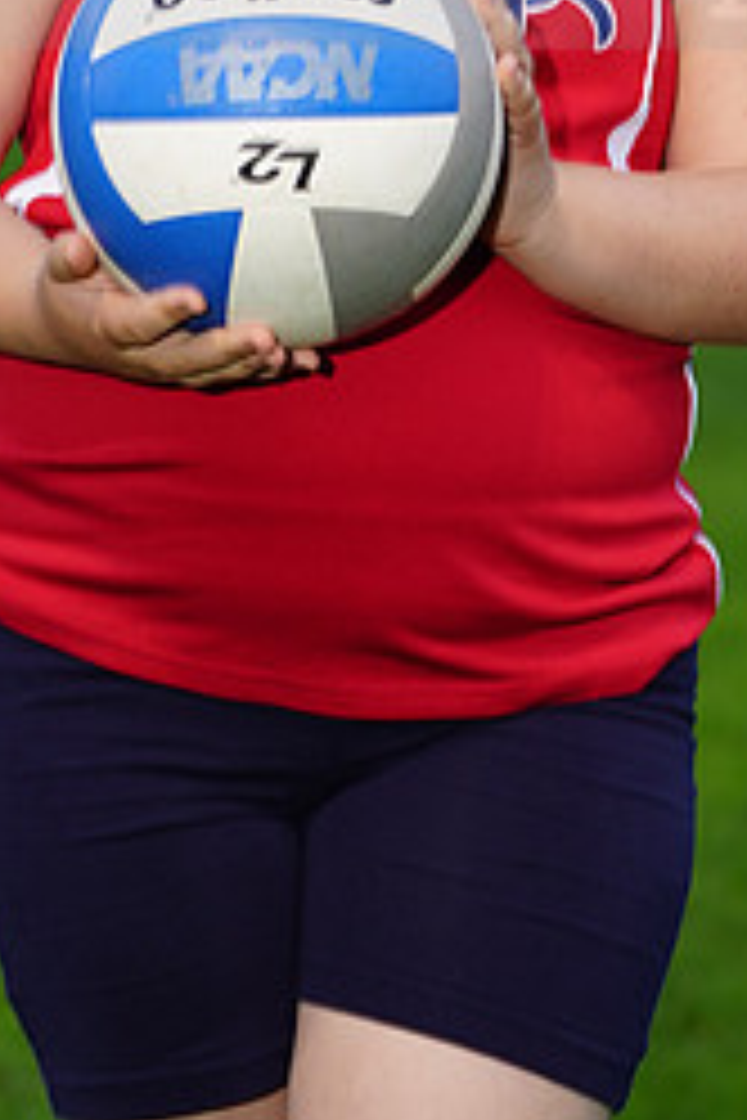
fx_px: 13134
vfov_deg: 4.9
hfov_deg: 3.3
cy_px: -94
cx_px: 387
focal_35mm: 422
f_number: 5.6
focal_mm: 181
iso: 320
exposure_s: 1/20
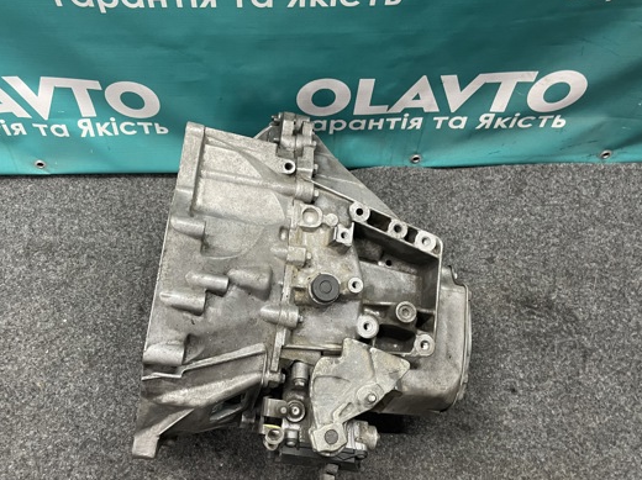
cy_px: 252
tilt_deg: -60.6
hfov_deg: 56.6
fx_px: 593
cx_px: 275
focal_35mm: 32
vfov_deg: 44.1
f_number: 1.6
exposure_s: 1/50
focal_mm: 4.2
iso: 200
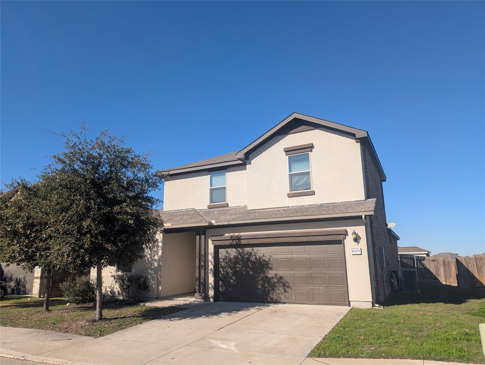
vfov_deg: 56.9
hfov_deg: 71.5
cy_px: 182
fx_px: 337
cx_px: 242
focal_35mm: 24
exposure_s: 1/1193
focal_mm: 6.9
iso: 22
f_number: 1.68
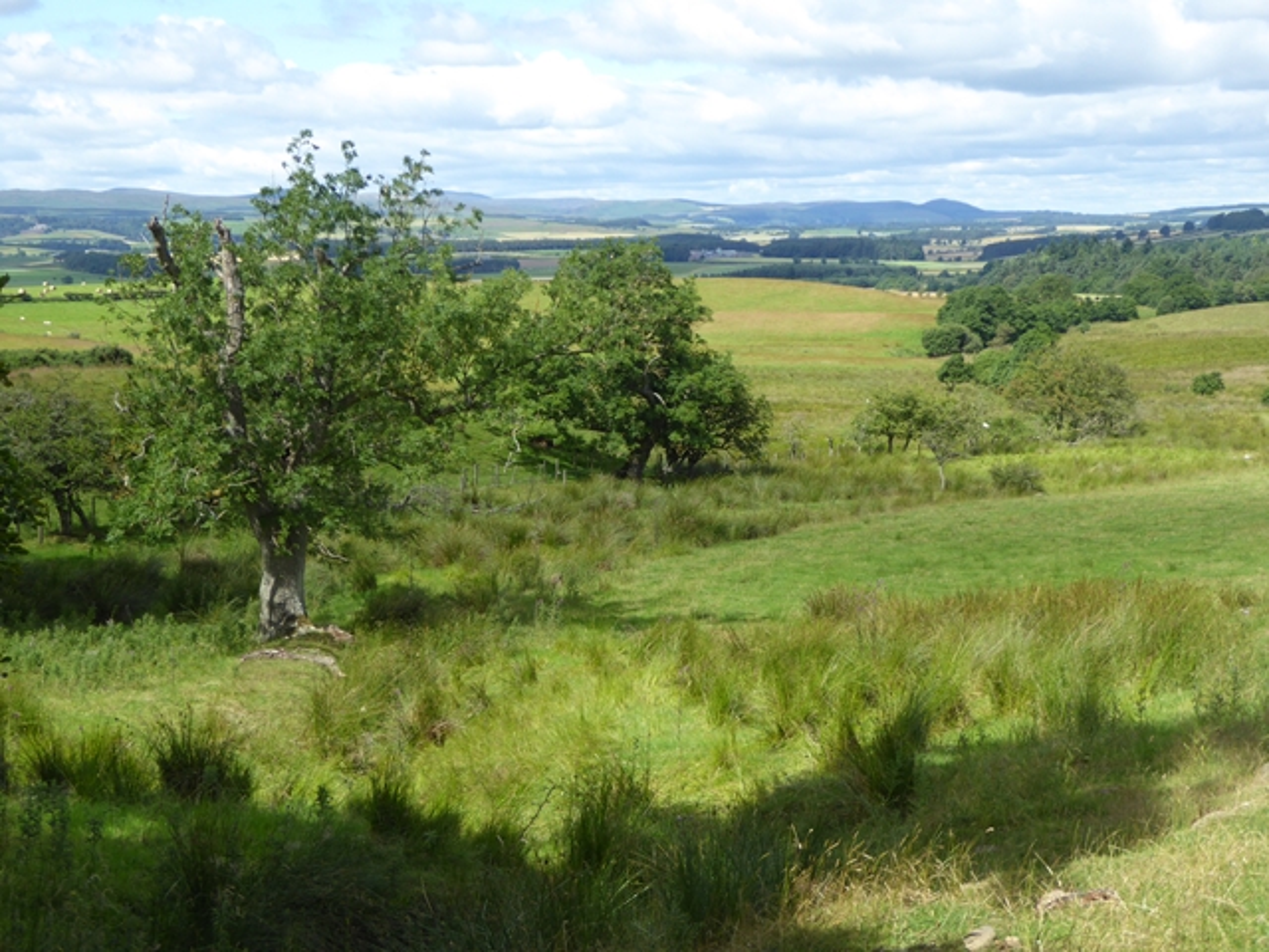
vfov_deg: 25.7
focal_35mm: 57
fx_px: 2090
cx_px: 634
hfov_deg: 33.8
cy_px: 476
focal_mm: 10.3
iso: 100
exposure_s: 1/400
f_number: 4.2
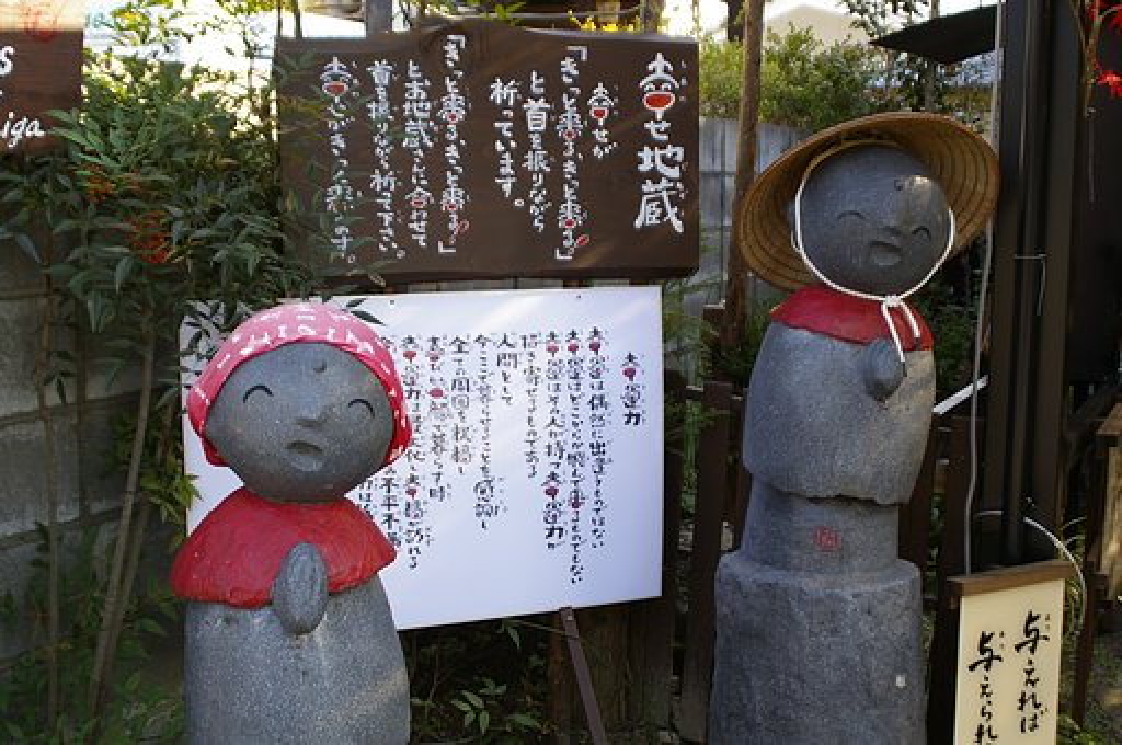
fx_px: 1307
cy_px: 372
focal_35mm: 42
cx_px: 561
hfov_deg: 46.5
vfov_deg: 31.8
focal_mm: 28
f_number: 4.5
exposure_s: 1/180
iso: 200
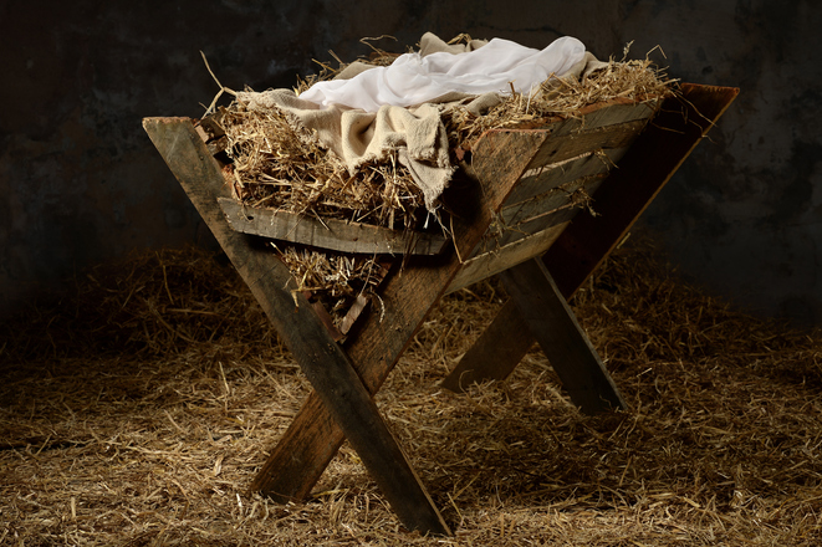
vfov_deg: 10.8
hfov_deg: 16.1
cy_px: 267
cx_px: 409
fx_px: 2898
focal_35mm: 127
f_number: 10
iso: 100
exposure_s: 1/160
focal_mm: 116
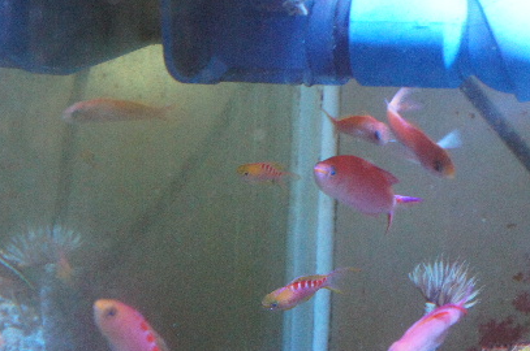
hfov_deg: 25.1
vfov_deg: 16.8
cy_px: 182
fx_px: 1191
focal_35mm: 81
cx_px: 264
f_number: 11
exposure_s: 1/60
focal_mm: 50
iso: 6400
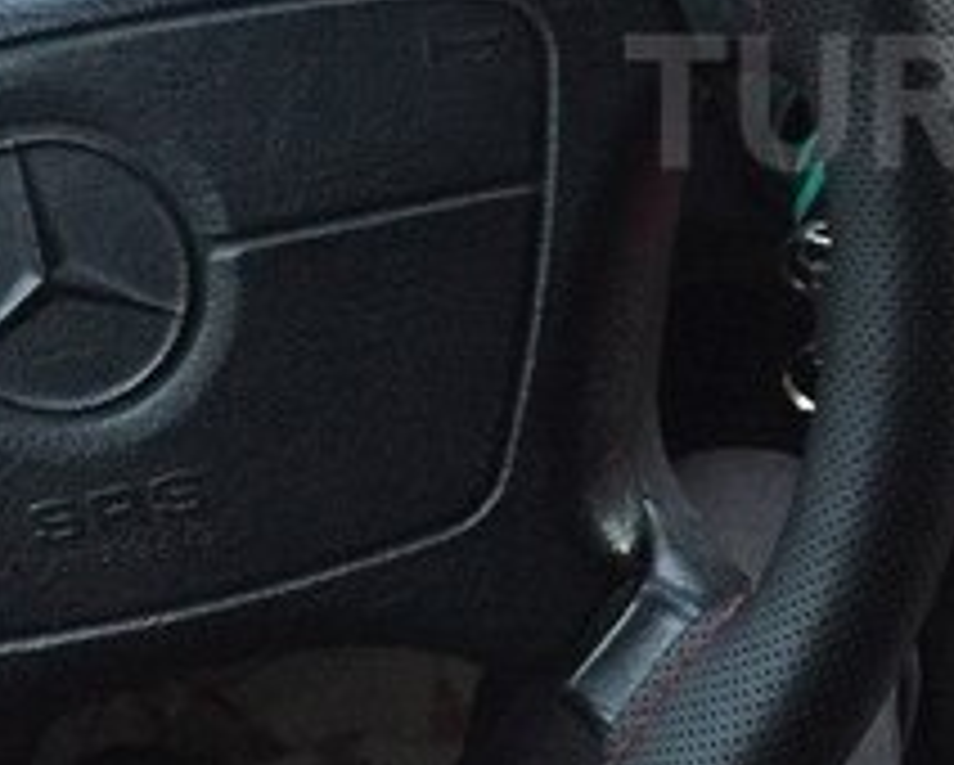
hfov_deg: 20.6
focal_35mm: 88
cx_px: 1084
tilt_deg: -34.7
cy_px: 101
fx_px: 2487
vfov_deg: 17.3
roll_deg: -2.8
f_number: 2.2
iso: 250
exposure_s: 1/17
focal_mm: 4.15
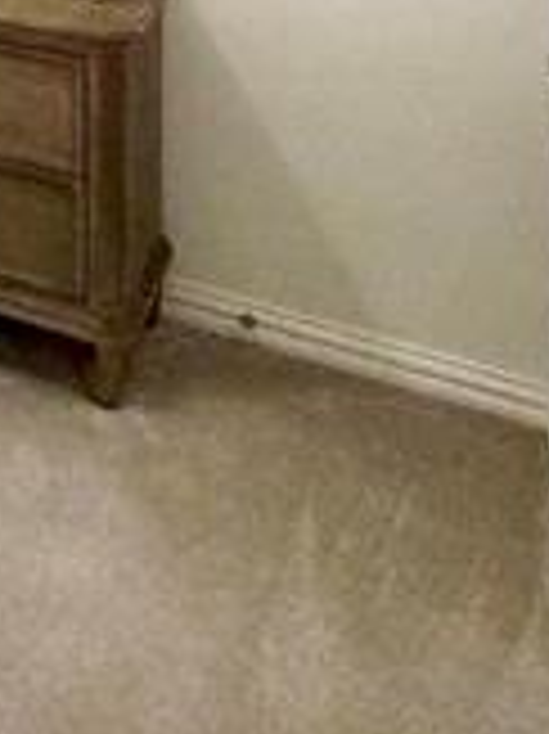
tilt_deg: +1.6
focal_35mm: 66
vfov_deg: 22.4
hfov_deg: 16.4
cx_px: -576
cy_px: -450
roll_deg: -0.8
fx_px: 1397
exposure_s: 1/60
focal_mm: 2.22
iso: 320
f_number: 2.2
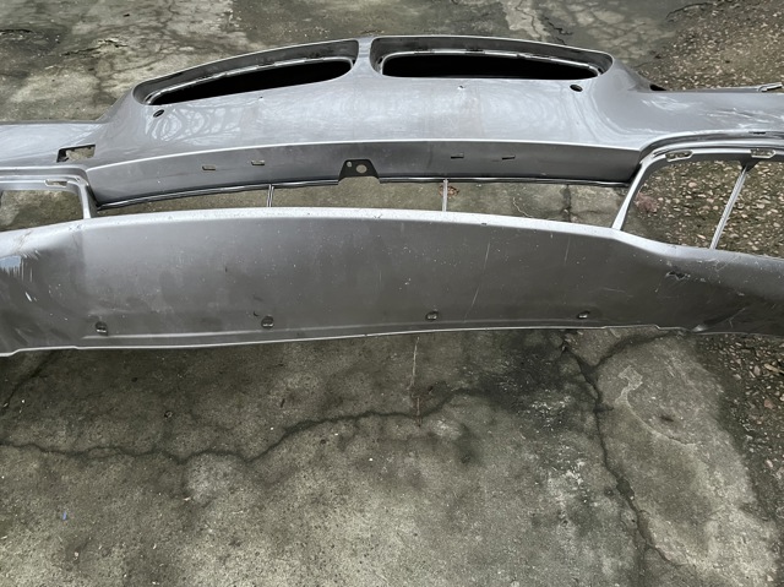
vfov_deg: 53.0
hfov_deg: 67.3
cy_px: 294
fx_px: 588
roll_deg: +0.2
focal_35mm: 26
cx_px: 392
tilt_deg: -36.4
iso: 640
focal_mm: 5.1
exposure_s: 1/40
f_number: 1.6
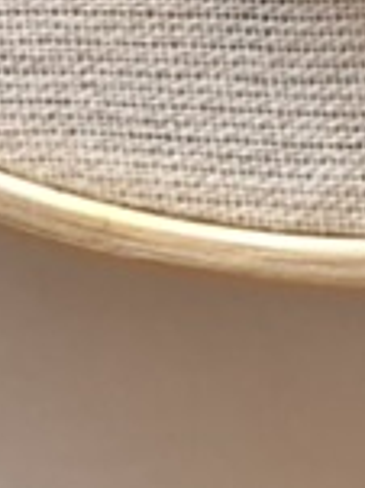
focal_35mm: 190
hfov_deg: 7.7
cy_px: -860
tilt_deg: -81.5
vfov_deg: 8.9
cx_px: 439
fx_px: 2675
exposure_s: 1/20
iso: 40
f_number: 1.8
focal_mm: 3.99
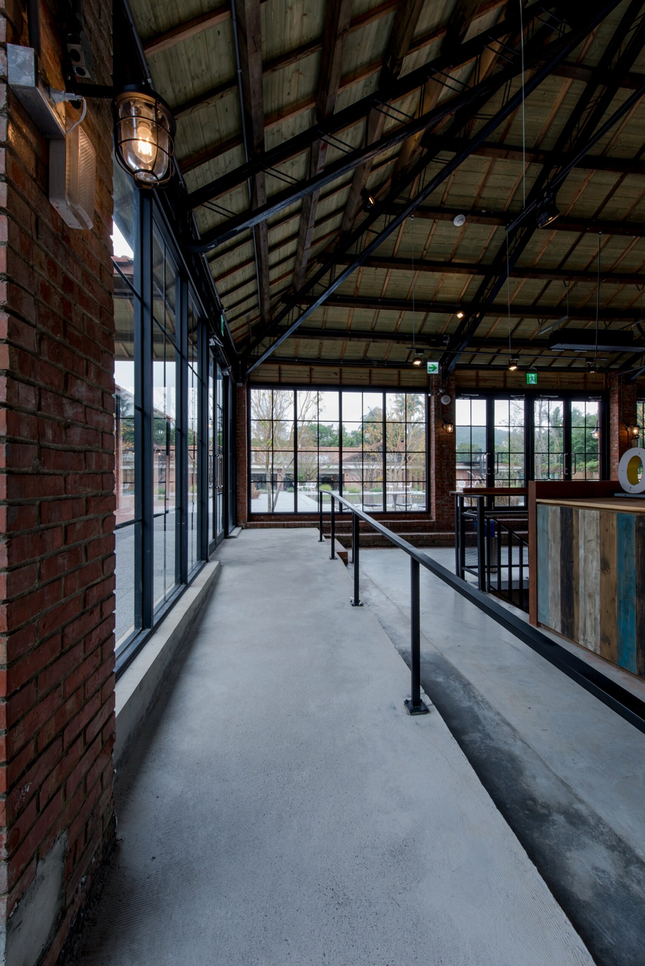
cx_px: 322
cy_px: 483
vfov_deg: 100.4
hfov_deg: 77.4
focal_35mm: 15
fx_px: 403
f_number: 18
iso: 50
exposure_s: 1/5
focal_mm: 15
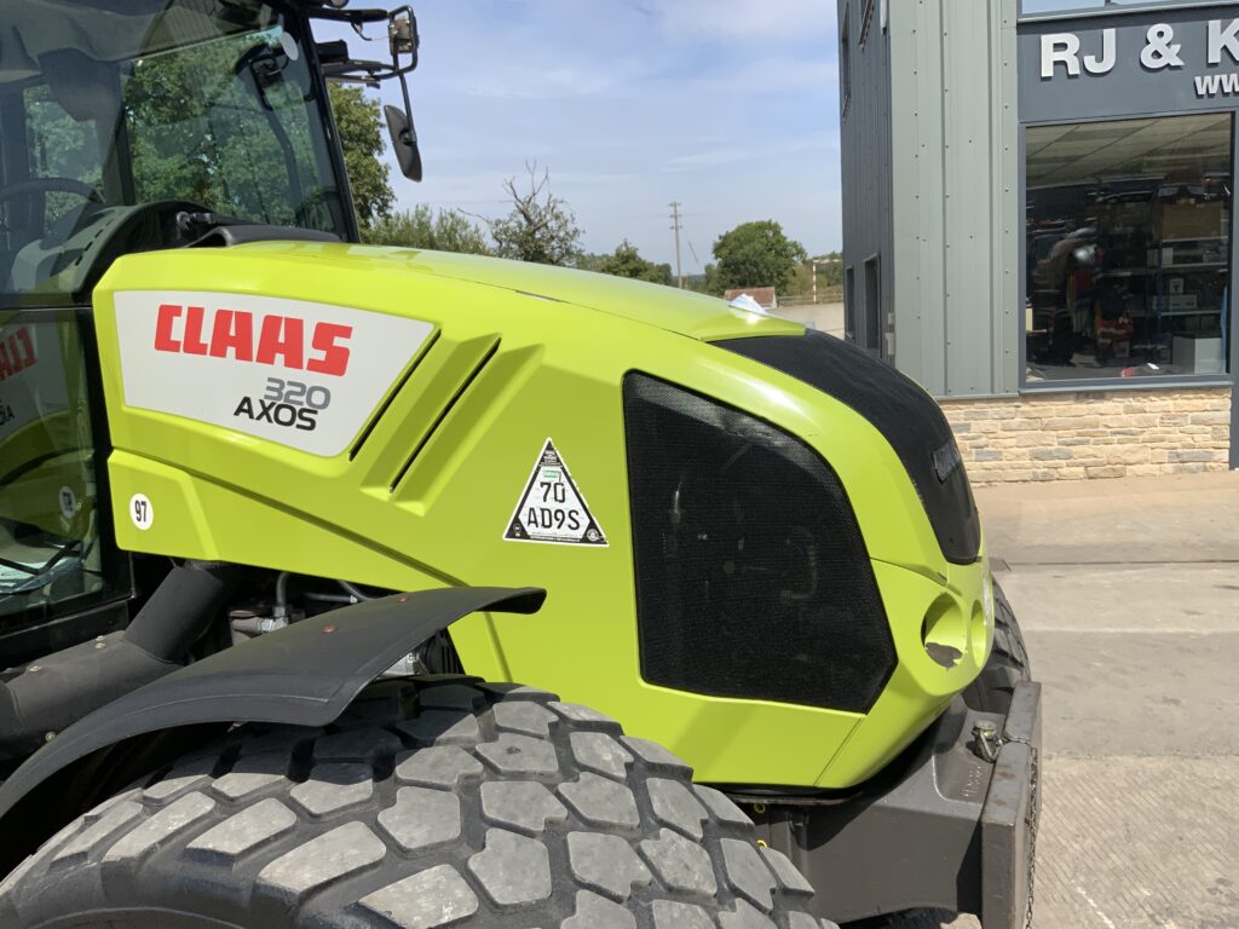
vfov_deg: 48.2
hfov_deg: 61.7
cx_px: 620
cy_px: 464
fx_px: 1038
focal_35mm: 29
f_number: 1.8
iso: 16
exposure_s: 1/2141
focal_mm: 3
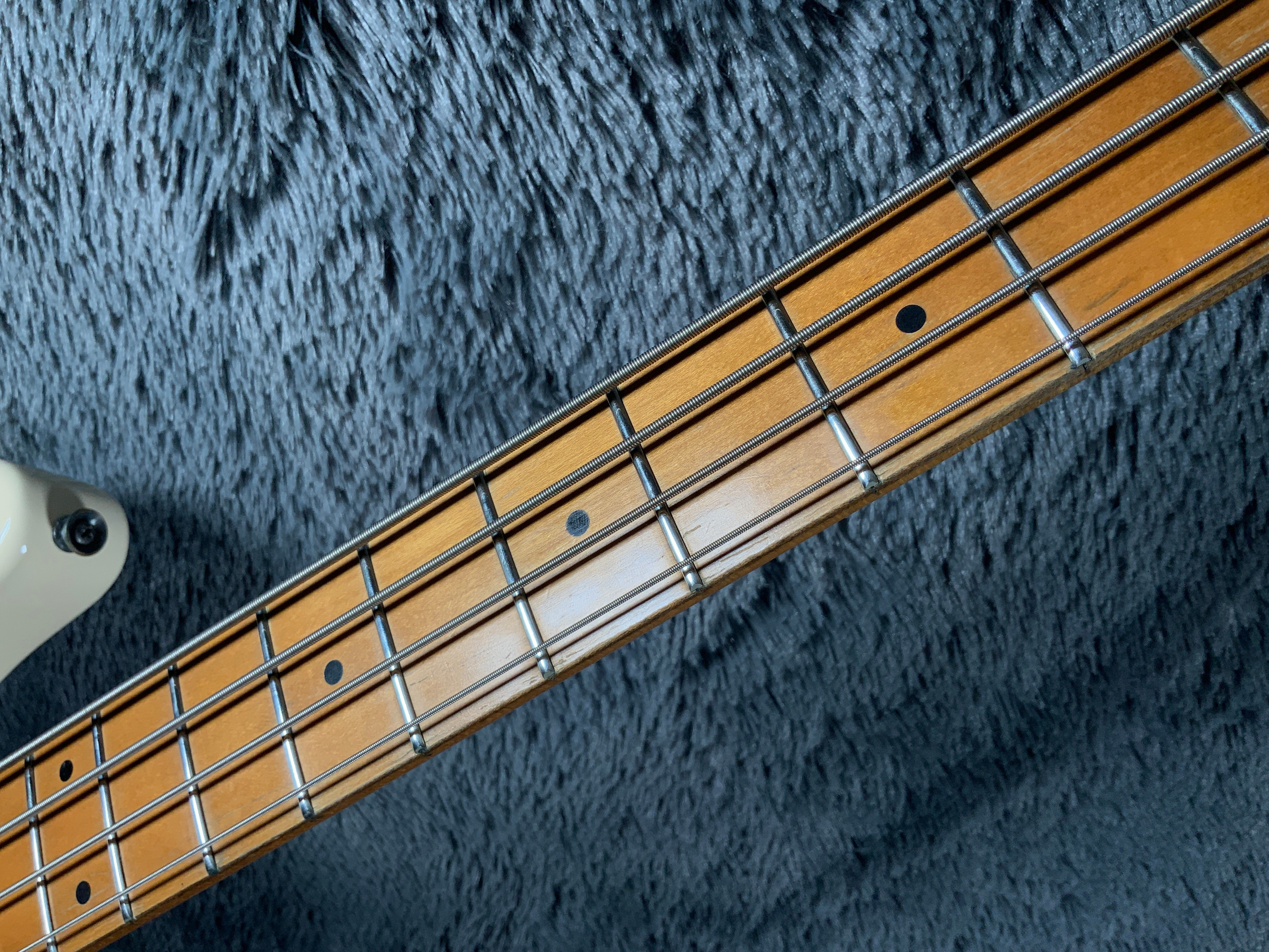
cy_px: 476
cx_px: 634
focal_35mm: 29
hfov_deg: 61.7
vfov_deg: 48.2
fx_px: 1063
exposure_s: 1/156
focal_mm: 3
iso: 20
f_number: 1.8
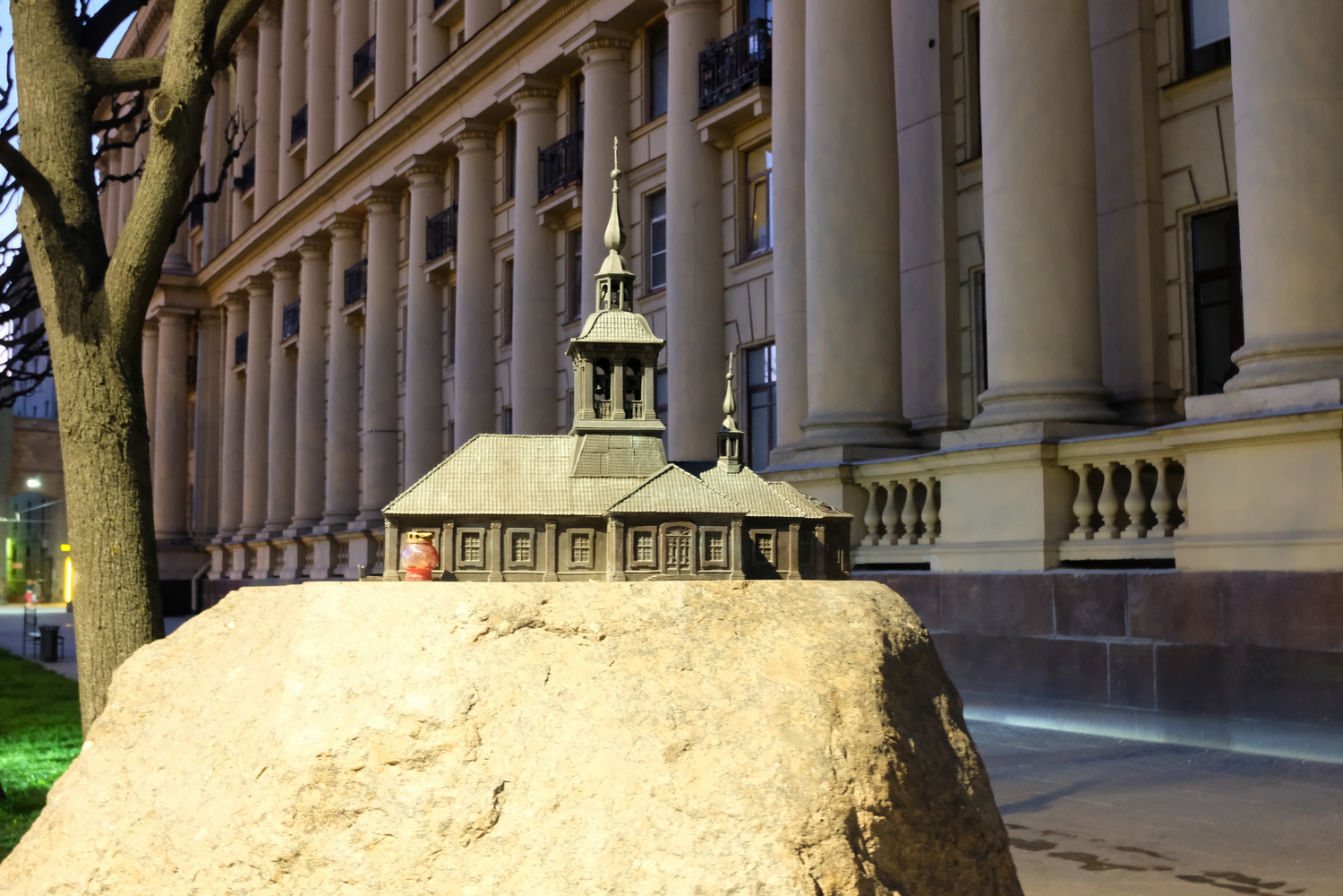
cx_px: 672
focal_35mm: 38
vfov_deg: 35.1
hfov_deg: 50.7
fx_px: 1418
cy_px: 448
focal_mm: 25.6
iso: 3200
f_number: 4.4
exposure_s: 1/8.5
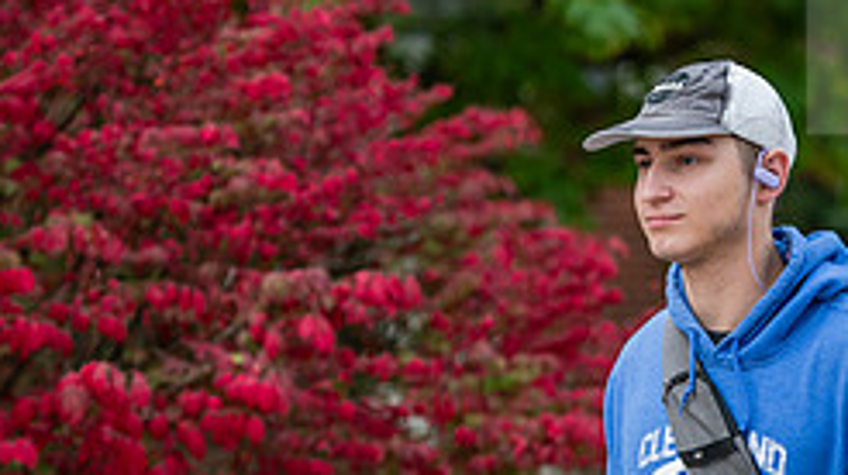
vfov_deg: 4.4
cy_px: 263
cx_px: 703
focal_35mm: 277
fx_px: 6224
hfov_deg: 7.8
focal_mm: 112
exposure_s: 1/500
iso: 160
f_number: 2.8
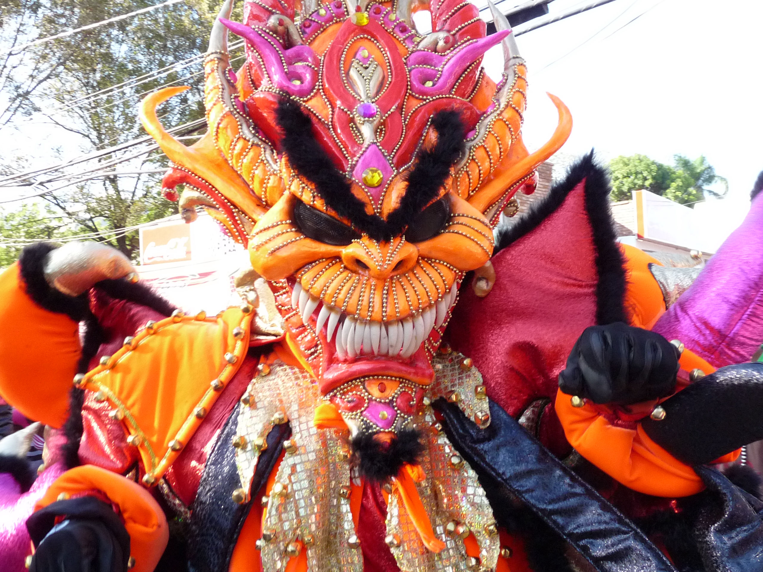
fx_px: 882
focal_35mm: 40
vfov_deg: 36.0
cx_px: 382
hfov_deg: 46.8
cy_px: 286
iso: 250
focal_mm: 4.9
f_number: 3.6
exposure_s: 1/250
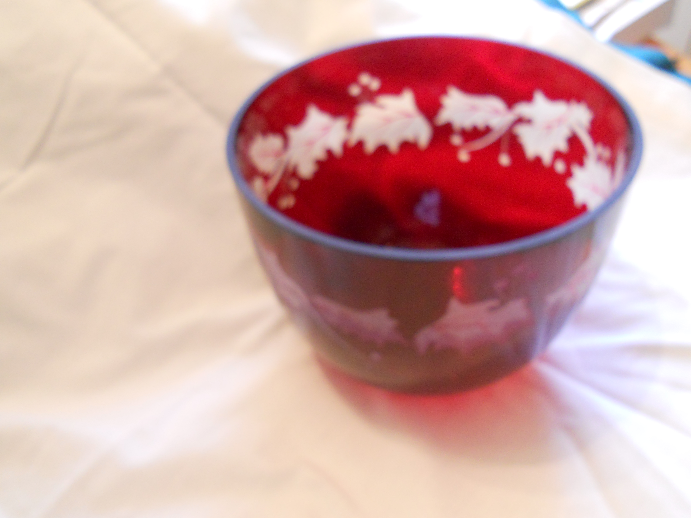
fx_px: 639
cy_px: 259
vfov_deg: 44.2
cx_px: 346
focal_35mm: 32
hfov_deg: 56.8
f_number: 3.5
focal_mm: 5.8
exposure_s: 1/10
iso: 400
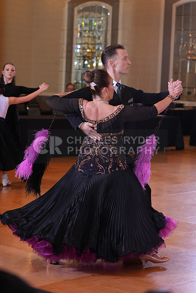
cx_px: 98
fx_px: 767
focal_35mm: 94
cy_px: 146
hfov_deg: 14.6
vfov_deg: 21.7
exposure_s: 1/200
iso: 1250
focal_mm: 94
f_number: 4.5
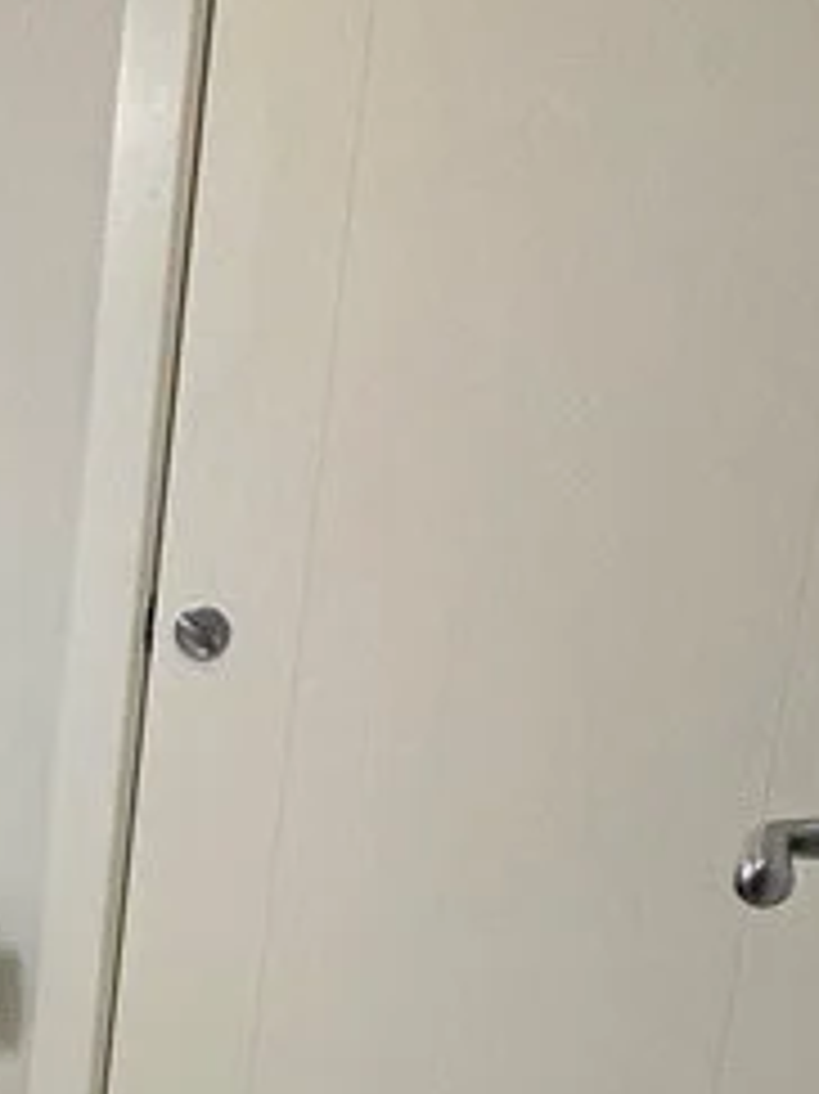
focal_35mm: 59
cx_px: -558
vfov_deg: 31.5
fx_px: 1863
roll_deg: -1.1
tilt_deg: -11.2
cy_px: 932
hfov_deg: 19.8
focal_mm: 2.22
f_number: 2.2
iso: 125
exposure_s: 1/120
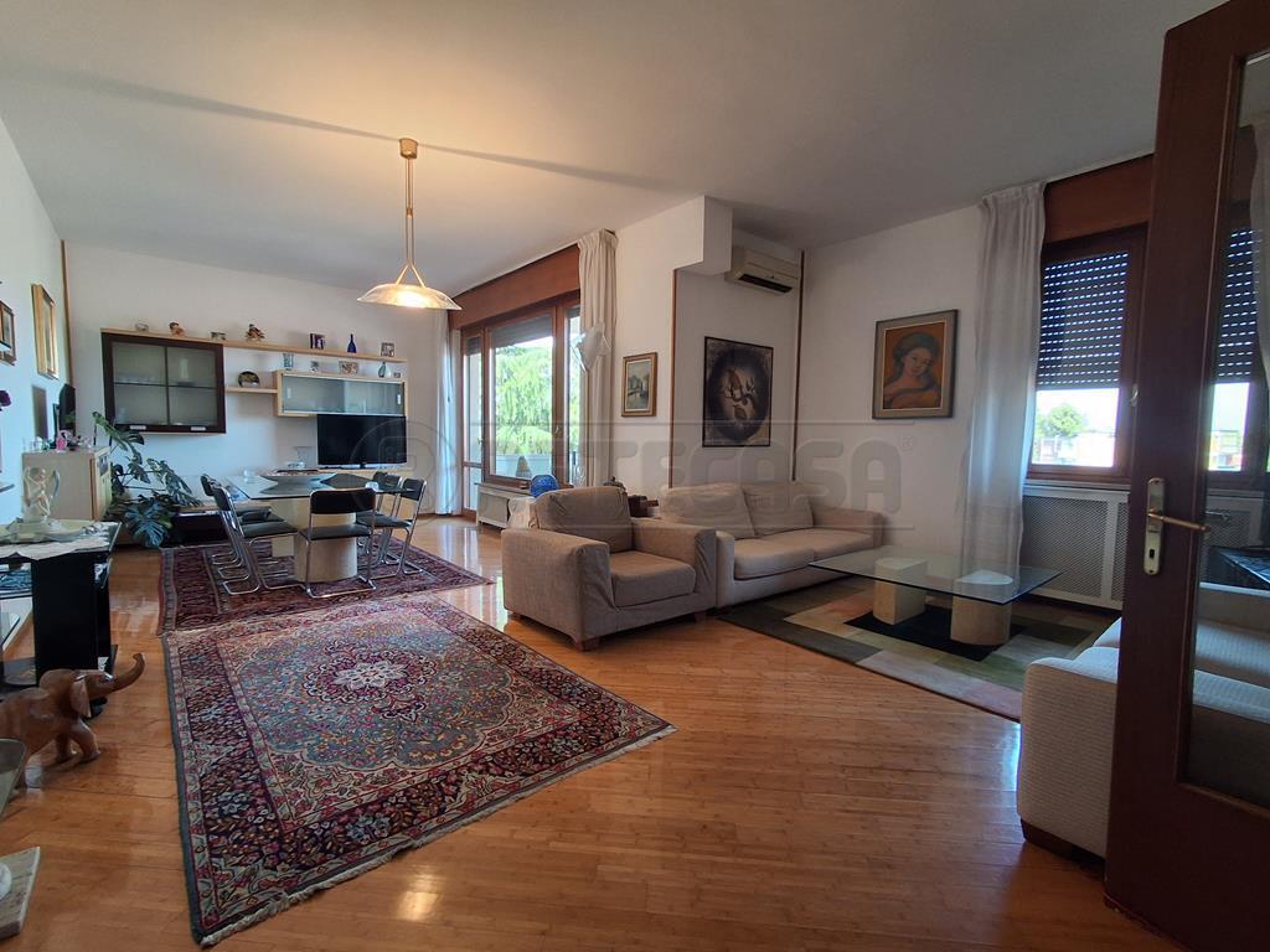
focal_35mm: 16
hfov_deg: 94.5
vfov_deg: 78.1
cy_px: 476
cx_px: 635
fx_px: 587
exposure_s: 1/50
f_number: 2.2
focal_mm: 1.64
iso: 80
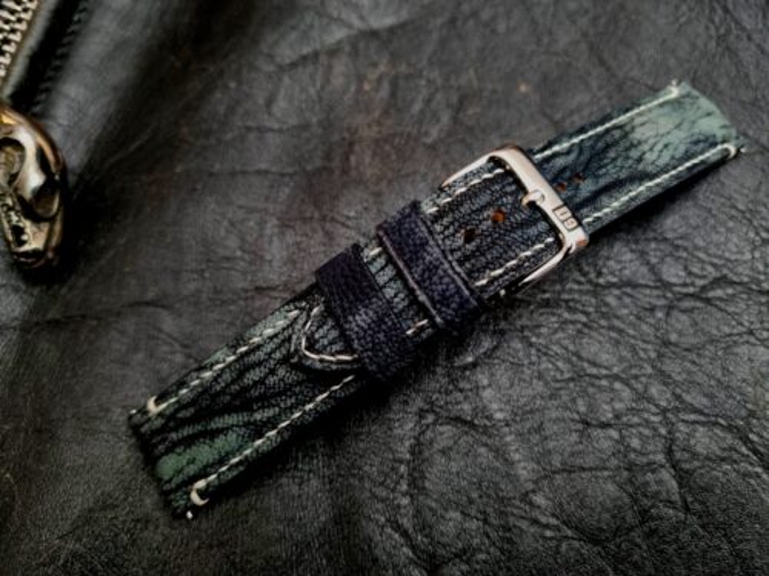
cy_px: 288
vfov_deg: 53.1
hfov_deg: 67.3
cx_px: 384
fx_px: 578
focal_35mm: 26
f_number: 1.8
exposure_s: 1/25
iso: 640
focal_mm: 5.4
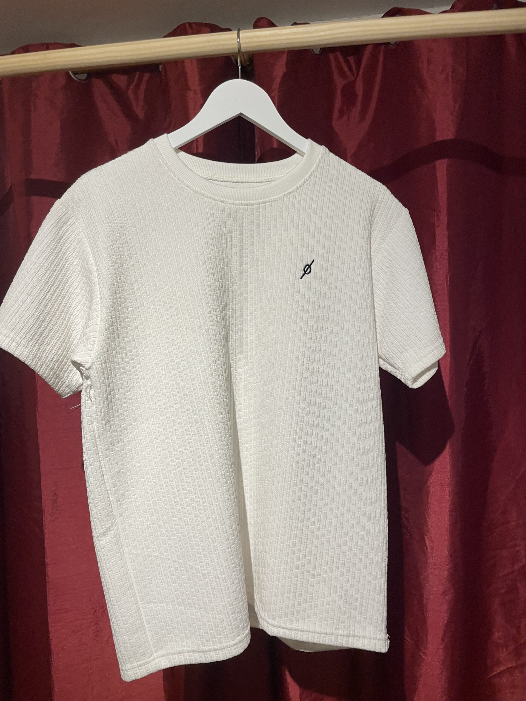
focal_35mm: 26
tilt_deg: +0.4
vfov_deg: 67.3
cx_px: 263
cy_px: 350
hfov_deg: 53.1
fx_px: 527
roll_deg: +2.1
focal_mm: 4.2
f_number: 1.6
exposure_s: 1/50
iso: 64
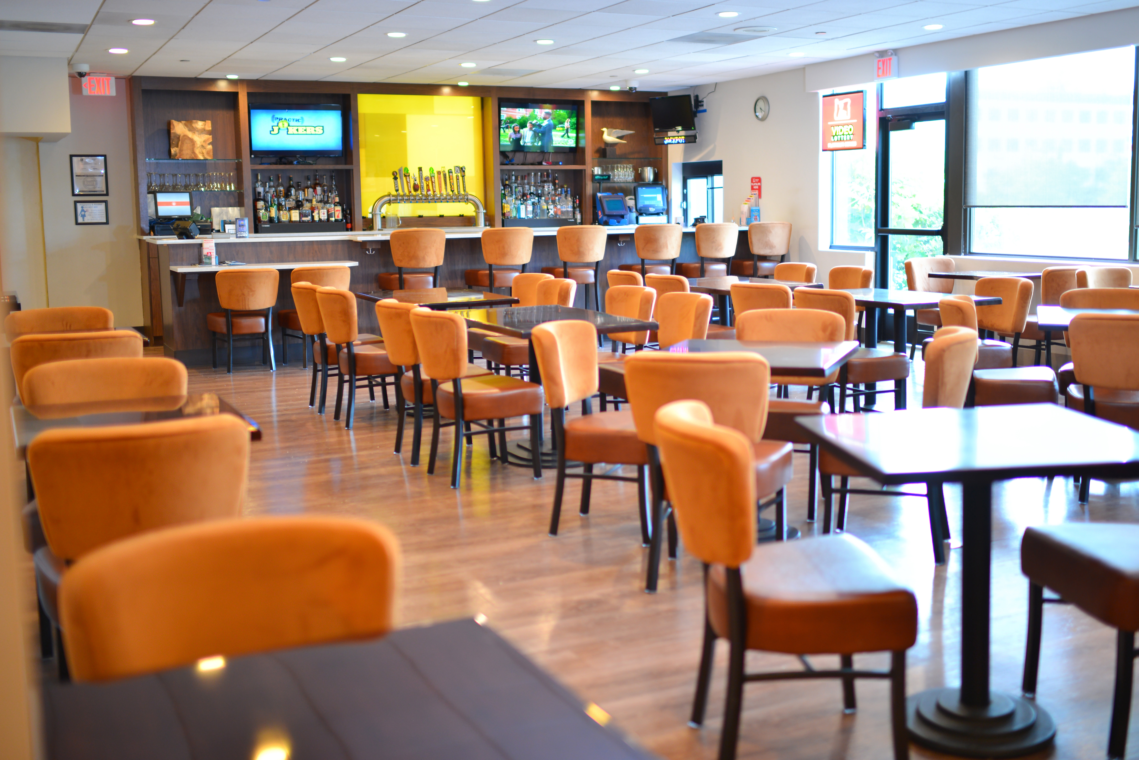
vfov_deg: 37.9
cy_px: 380
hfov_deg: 54.4
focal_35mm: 35
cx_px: 570
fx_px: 1108
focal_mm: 35
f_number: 1.4
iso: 200
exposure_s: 1/50
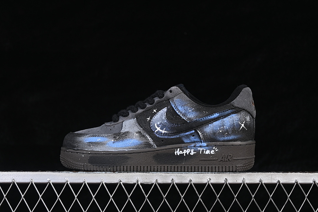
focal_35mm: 75
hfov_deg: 27.0
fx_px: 662
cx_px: 159
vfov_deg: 18.2
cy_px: 106
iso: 160
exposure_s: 1/60
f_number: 6.3
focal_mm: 50
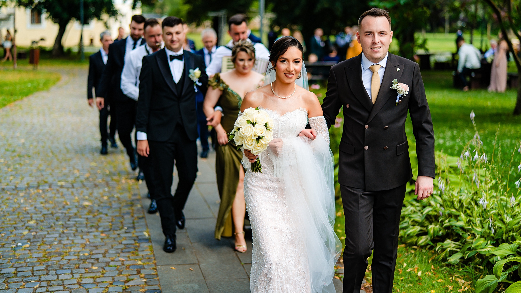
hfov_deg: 39.2
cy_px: 126
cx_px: 263
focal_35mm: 53
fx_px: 732
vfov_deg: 22.6
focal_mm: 50
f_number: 1.4
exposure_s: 1/1600
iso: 100
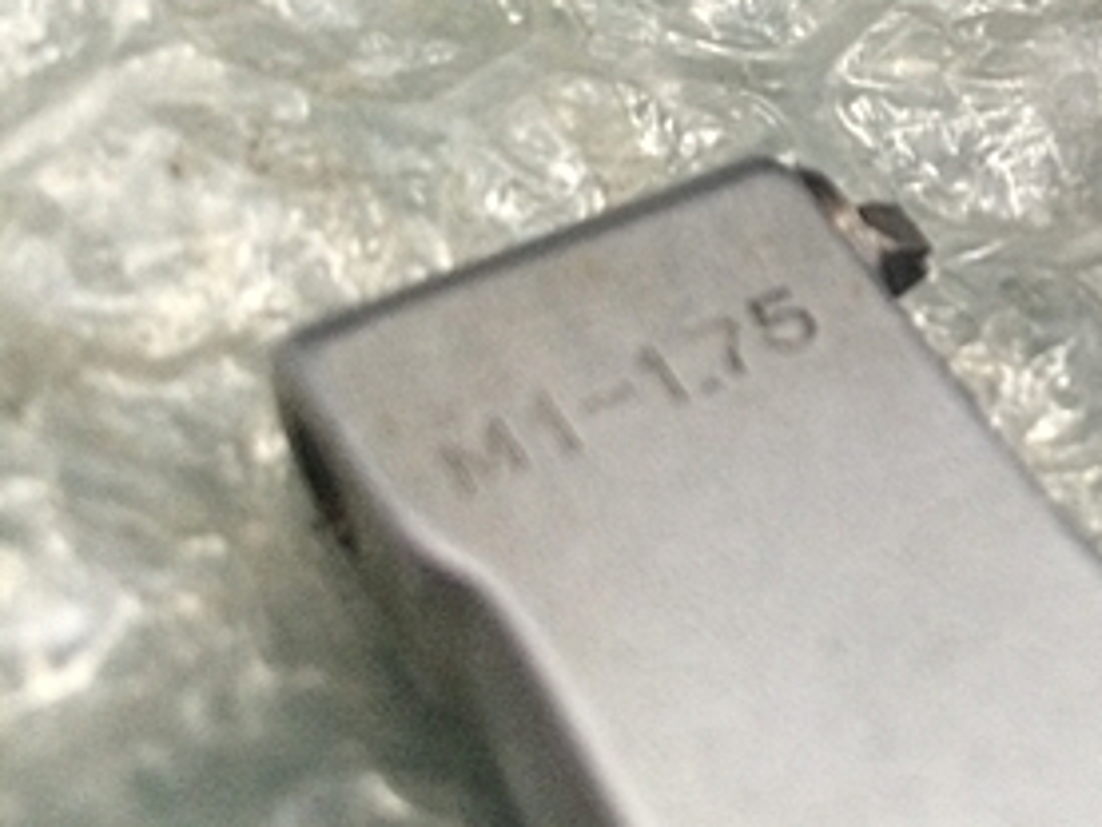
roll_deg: -13.0
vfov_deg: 21.4
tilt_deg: -42.2
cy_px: 68
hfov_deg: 26.3
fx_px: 2134
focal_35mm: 67
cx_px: 1257
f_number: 2.2
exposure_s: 1/30
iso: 160
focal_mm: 4.15
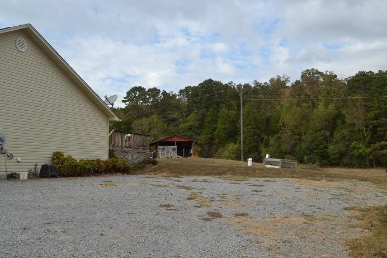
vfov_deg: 36.9
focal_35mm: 36
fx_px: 387
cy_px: 129
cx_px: 194
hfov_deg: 53.1
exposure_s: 1/200
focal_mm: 24
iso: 100
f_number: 8
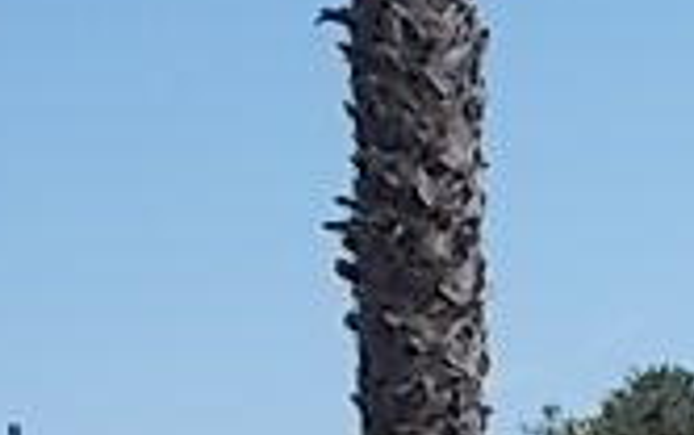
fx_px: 5091
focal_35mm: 269
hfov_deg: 7.6
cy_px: 774
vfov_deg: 4.8
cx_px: 1146
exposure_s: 1/400
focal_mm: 11.8
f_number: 5.3
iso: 80
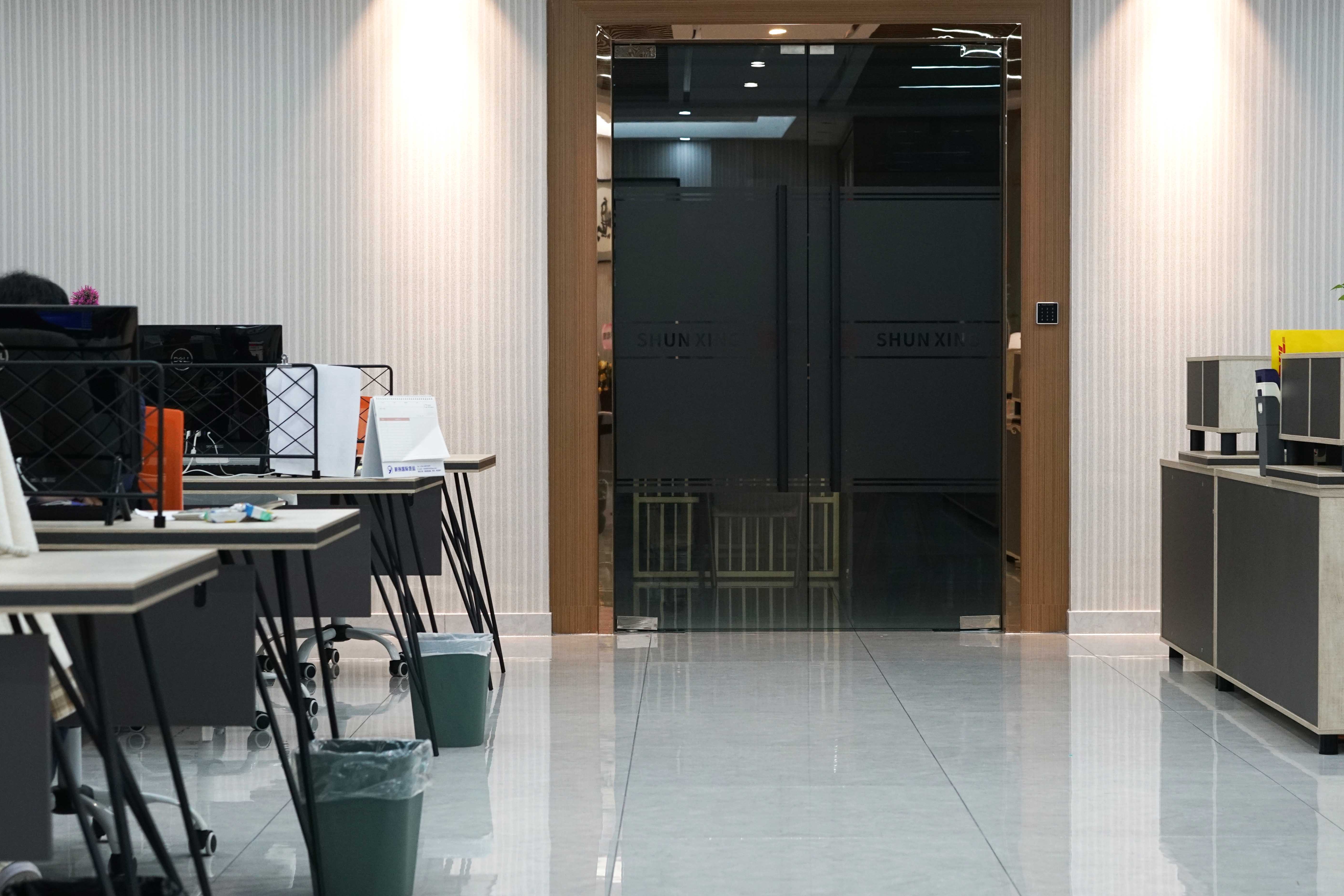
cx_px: 691
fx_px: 2912
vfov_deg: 17.5
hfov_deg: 26.0
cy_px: 473
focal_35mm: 78
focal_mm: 55
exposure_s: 1/100
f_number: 5
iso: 1000
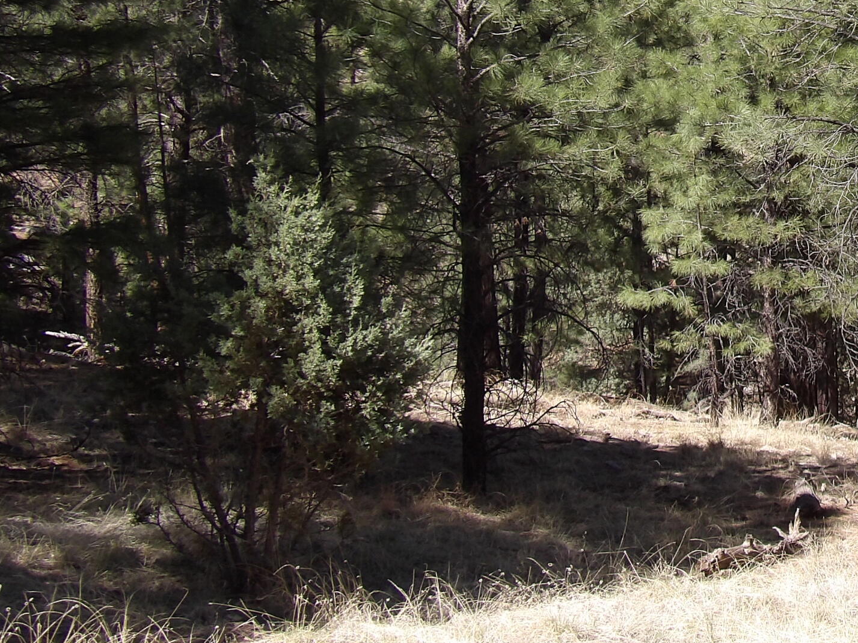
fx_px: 2032
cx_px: 892
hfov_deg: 22.7
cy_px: 191
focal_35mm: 82
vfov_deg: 17.9
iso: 100
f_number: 3.7
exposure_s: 1/423
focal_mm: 7
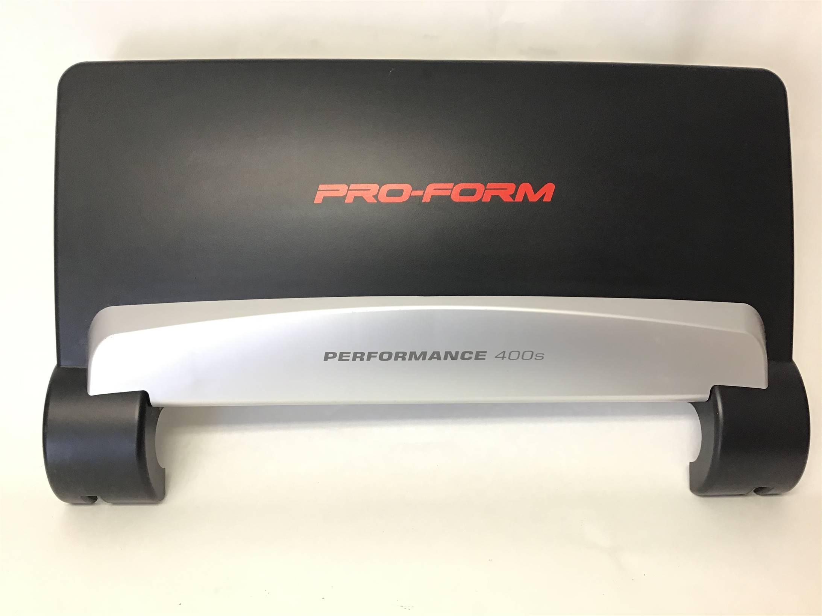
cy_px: 308
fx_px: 736
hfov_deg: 58.3
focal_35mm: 31
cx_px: 411
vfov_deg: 45.5
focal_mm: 3.3
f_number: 2.4
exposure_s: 1/33
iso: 40
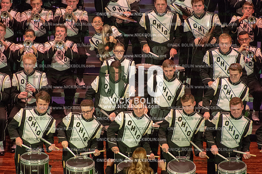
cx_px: 131
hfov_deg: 5.2
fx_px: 2909
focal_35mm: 400
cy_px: 87
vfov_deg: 3.4
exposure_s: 1/250
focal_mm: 400
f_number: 5.6
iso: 8000
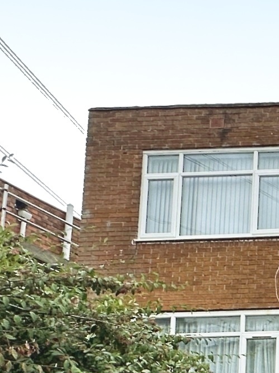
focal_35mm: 61
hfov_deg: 15.5
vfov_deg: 29.6
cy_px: 373
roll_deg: -0.1
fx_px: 656
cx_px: 640
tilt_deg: +8.9
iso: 40
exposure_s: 1/572
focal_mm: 2.22
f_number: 2.2
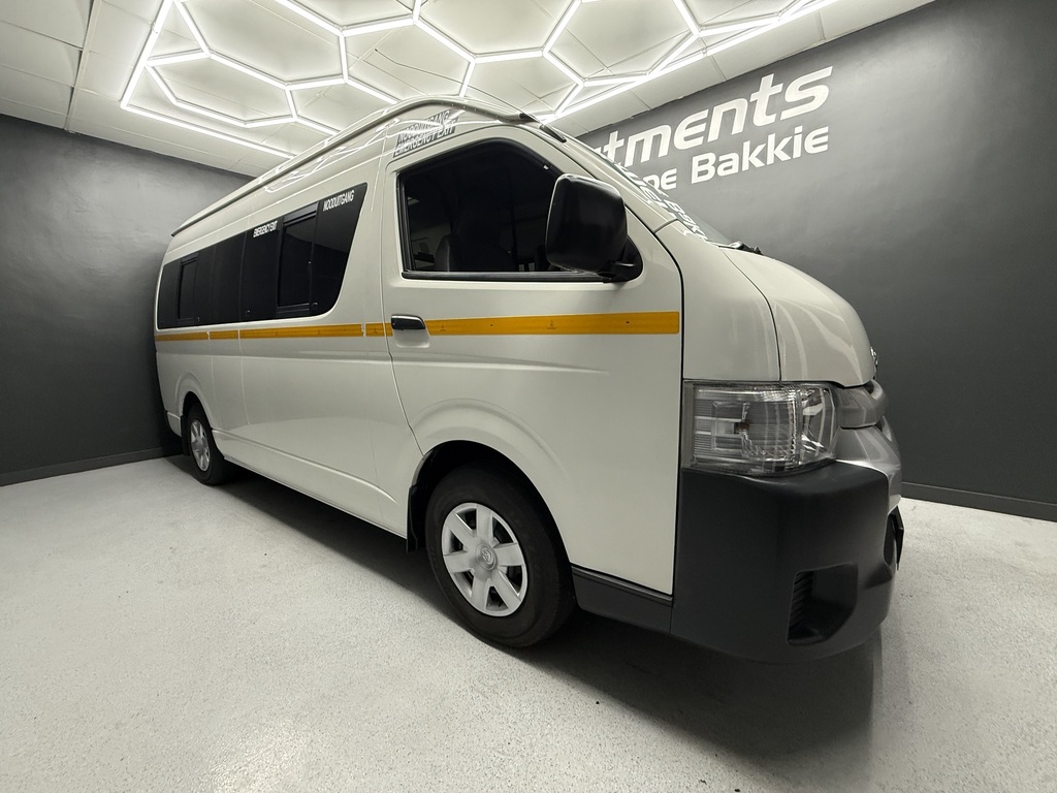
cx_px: 528
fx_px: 427
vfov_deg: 85.7
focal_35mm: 14
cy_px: 396
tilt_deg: -6.6
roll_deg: +1.4
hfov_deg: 102.1
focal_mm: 2.22
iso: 320
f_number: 2.2
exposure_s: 1/100
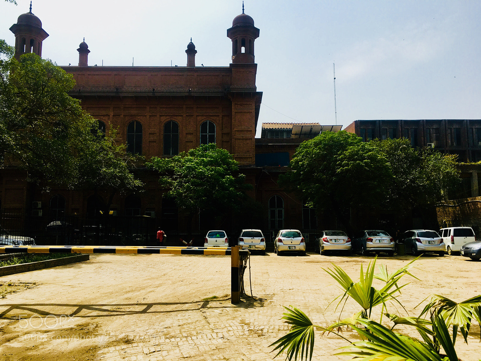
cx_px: 240
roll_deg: -0.1
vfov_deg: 48.2
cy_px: 180
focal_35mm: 29
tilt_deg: +7.8
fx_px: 403
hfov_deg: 61.7
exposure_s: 1/1479
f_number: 2.2
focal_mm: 4.15
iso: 25
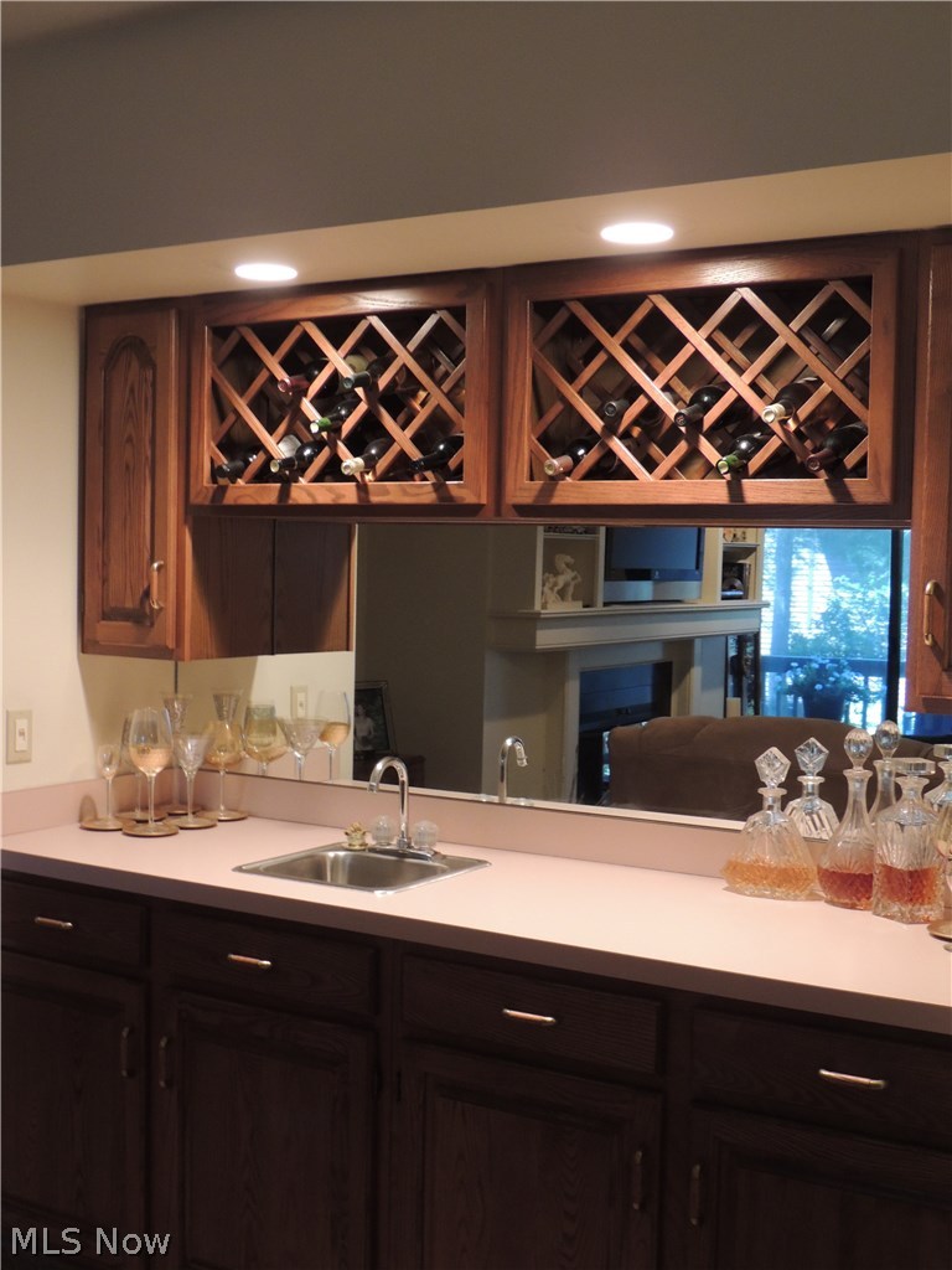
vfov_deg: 43.9
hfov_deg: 33.6
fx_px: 1577
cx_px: 476
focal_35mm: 43
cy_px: 635
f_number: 3.4
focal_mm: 7.6
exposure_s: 1/13
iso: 400
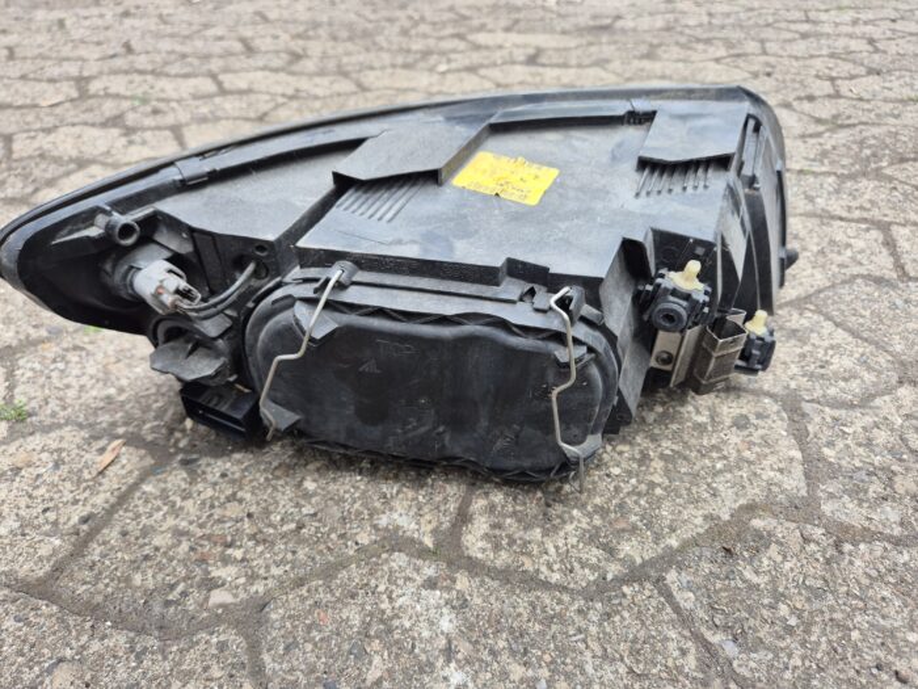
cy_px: 344
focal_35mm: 23
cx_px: 459
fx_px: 610
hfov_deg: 73.9
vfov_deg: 58.9
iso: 40
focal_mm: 5.4
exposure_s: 1/180
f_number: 1.8
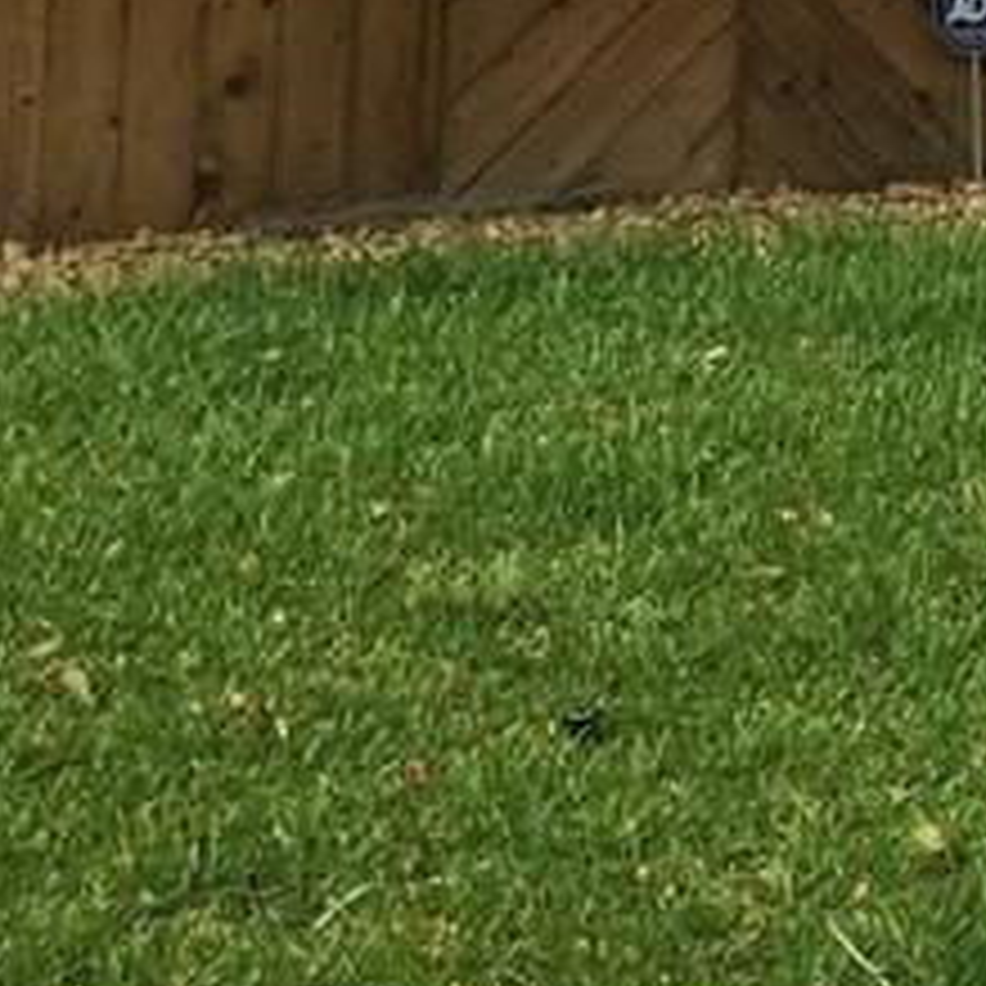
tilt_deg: +4.2
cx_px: 1918
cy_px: -534
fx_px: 3867
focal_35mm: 120
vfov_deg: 13.6
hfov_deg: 12.8
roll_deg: -1.4
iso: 32
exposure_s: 1/1721
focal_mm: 4.15
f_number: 2.2
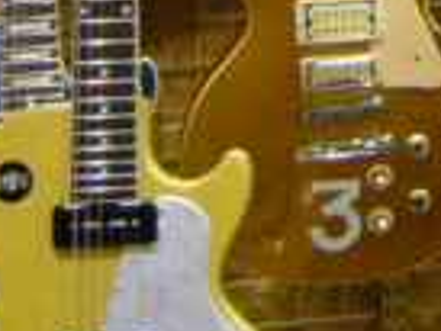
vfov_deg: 5.4
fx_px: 3341
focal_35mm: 262
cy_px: -607
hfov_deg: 7.0
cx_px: 1136
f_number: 2.8
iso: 100
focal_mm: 5.8
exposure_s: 1/15
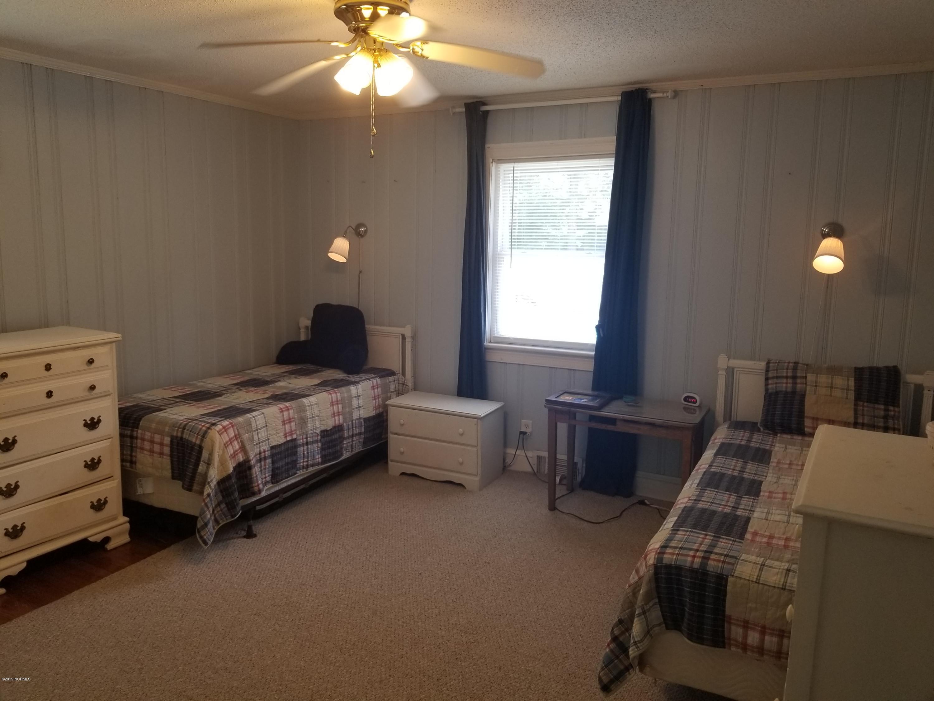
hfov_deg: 67.3
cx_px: 467
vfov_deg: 53.1
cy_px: 350
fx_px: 702
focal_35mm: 26
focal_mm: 4.25
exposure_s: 1/60
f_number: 1.7
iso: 80
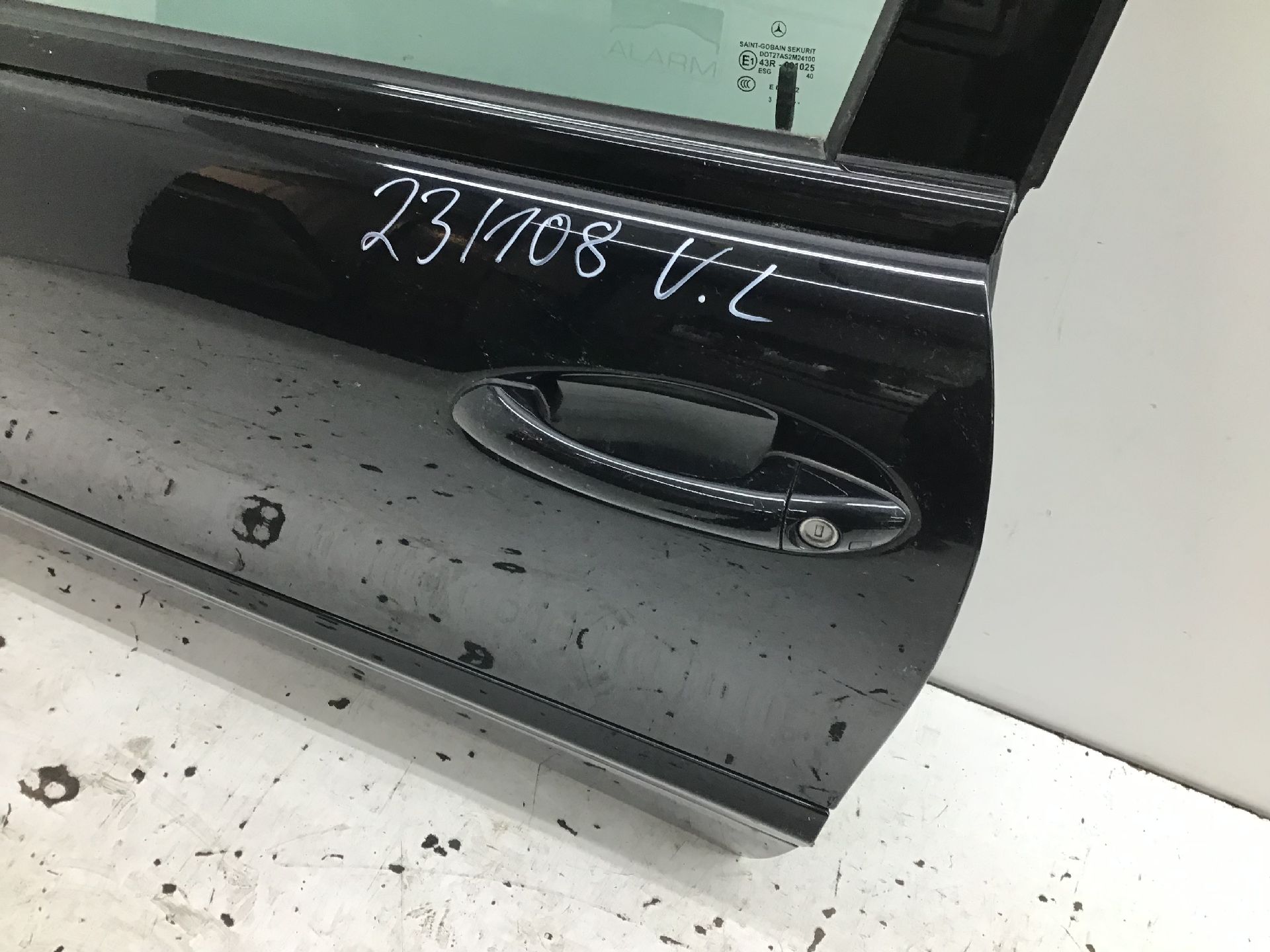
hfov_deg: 58.4
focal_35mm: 31
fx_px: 1137
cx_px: 635
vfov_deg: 45.4
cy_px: 476
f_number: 2.4
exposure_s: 1/33
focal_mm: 3.3
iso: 50
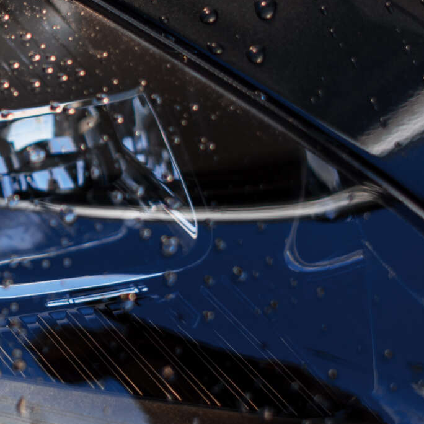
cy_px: 144
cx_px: -35
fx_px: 2203
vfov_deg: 11.0
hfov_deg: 10.9
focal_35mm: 159
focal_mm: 50
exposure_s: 1/1250
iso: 160
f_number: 2.2
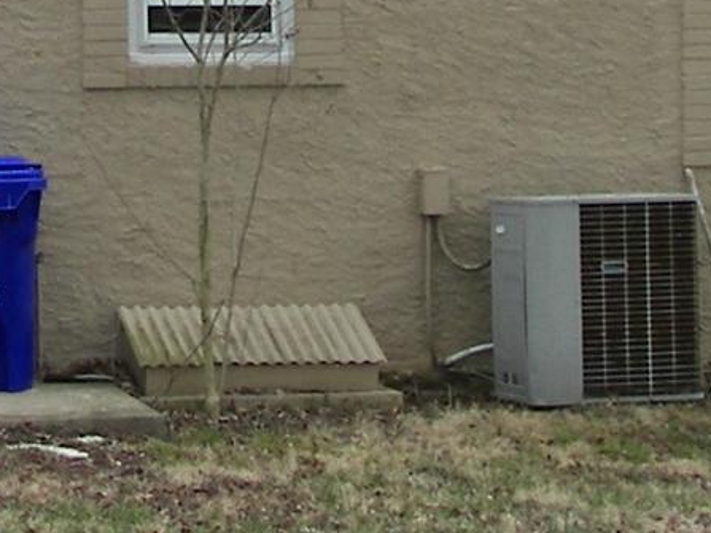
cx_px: 185
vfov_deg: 8.9
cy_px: -151
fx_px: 3388
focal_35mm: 165
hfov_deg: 11.9
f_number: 2.8
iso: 50
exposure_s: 1/250
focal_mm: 6
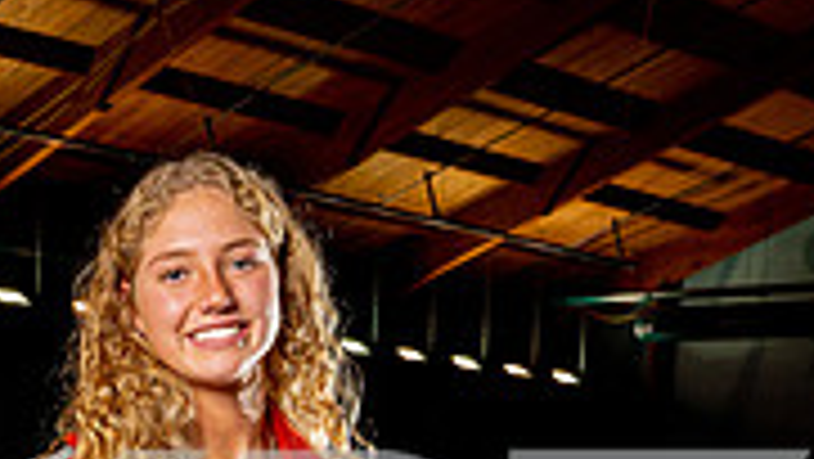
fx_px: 1965
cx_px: 153
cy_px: 909
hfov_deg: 23.0
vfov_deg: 11.9
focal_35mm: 91
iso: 200
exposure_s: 1/250
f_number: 6.3
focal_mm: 35
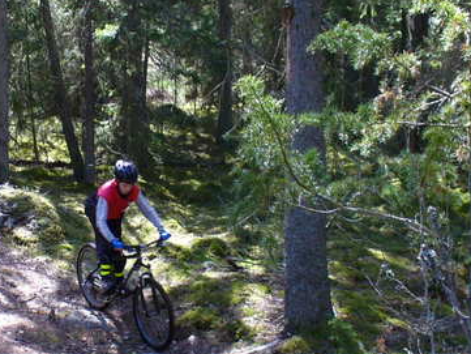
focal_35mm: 82
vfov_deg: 18.0
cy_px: 222
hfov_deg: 23.6
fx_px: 1116
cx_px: 128
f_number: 2.8
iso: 64
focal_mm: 6.1
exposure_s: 1/60
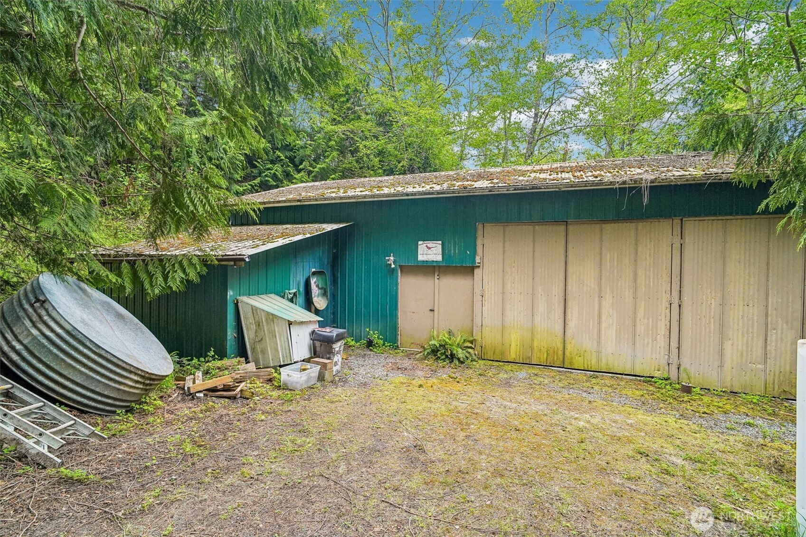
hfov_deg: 96.7
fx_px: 358
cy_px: 268
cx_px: 403
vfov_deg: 73.7
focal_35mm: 16
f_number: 8
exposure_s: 1/160
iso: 1600
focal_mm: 16
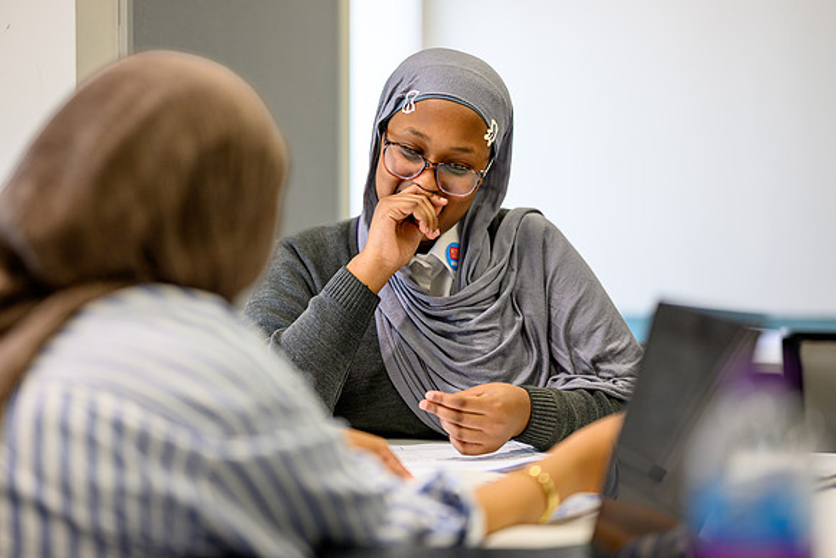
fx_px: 1987
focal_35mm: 86
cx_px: 418
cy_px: 279
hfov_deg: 23.8
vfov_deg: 16.0
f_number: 1.8
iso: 450
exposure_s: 1/400
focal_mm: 85
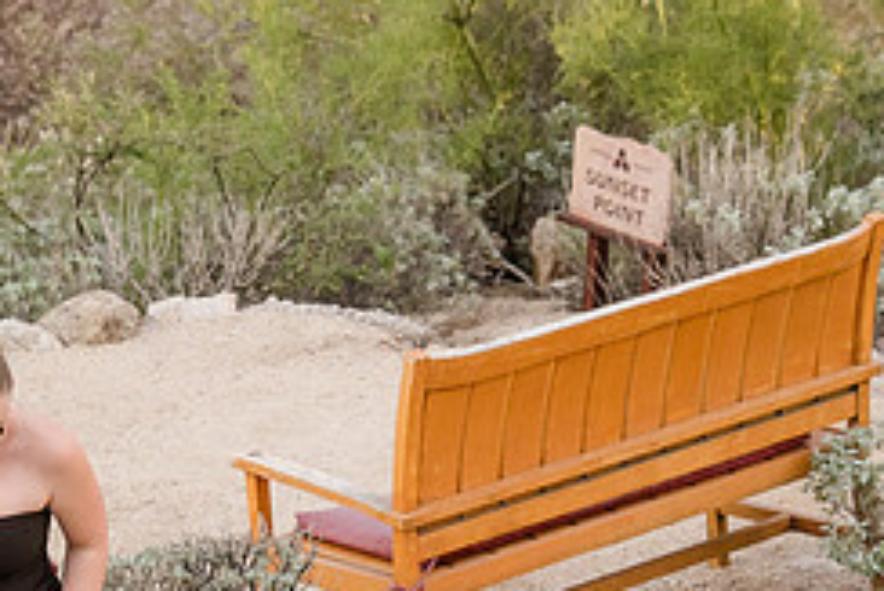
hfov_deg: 10.9
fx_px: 4619
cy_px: 459
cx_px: 239
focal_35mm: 188
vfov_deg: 7.3
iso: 320
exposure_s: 1/250
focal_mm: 79
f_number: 5.6
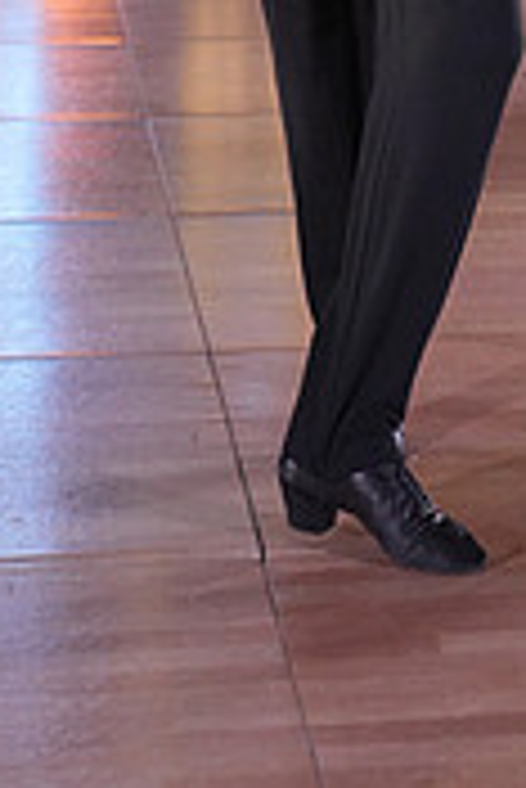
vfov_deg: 11.9
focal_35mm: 166
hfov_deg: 8.1
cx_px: 807
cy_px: -315
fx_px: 3631
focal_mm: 50
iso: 2000
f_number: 4
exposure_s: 1/500
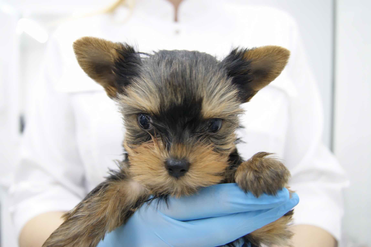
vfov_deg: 39.9
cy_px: 124
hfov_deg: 57.3
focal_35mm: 33
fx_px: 340
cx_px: 186
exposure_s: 1/25
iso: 200
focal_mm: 22
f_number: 4
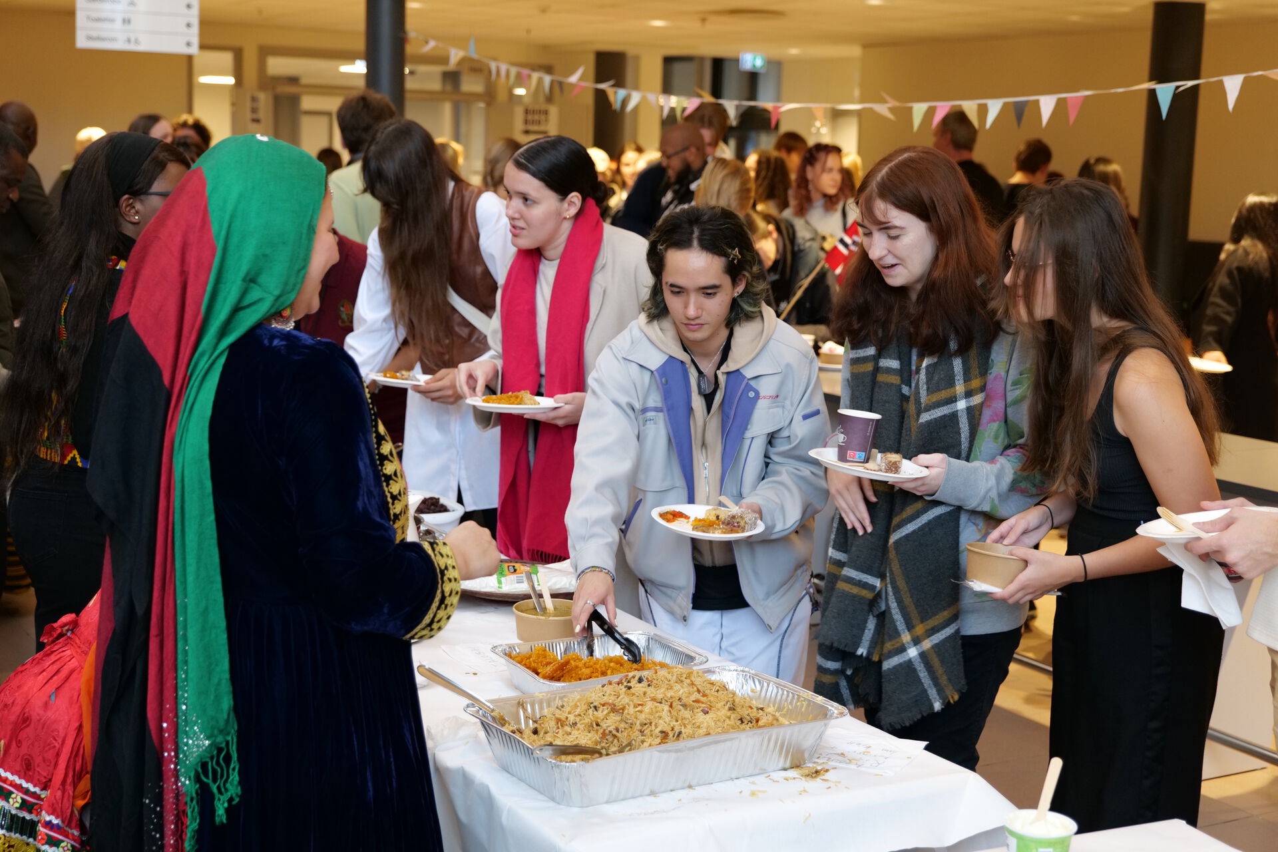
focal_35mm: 51
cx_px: 639
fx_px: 1810
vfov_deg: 26.5
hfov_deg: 38.9
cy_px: 426
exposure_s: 1/60
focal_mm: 51
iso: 2500
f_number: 4
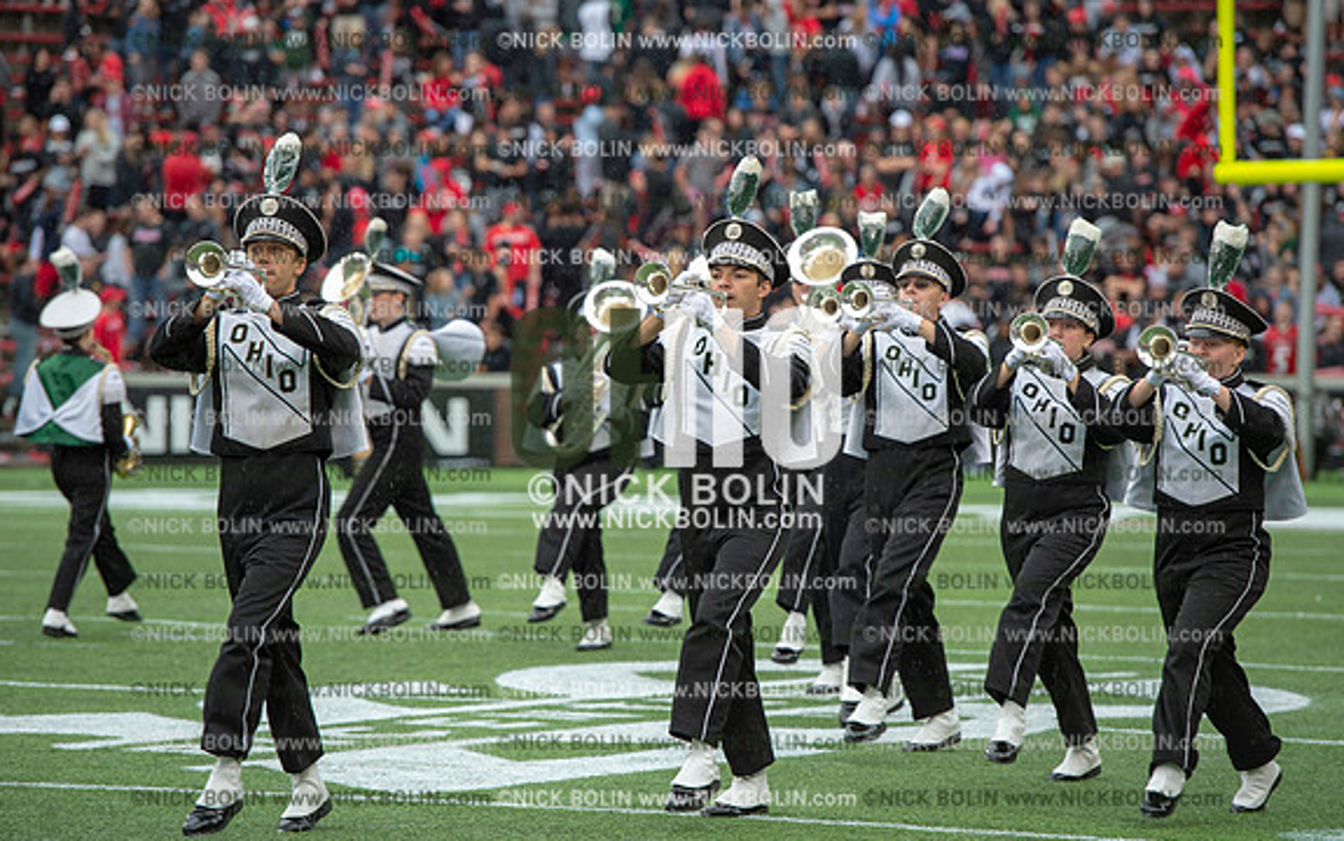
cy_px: 418
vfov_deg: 6.9
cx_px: 676
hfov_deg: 11.0
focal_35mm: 190
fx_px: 6963
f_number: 4
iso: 400
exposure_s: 1/500
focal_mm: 185
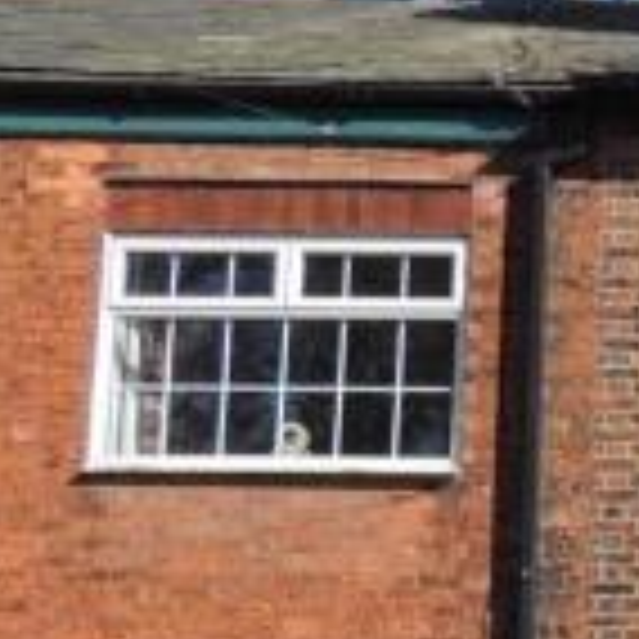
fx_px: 1817
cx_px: 1078
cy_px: 569
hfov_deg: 17.1
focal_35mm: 87
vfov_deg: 19.6
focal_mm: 4.3
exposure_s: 1/1000
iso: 100
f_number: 3
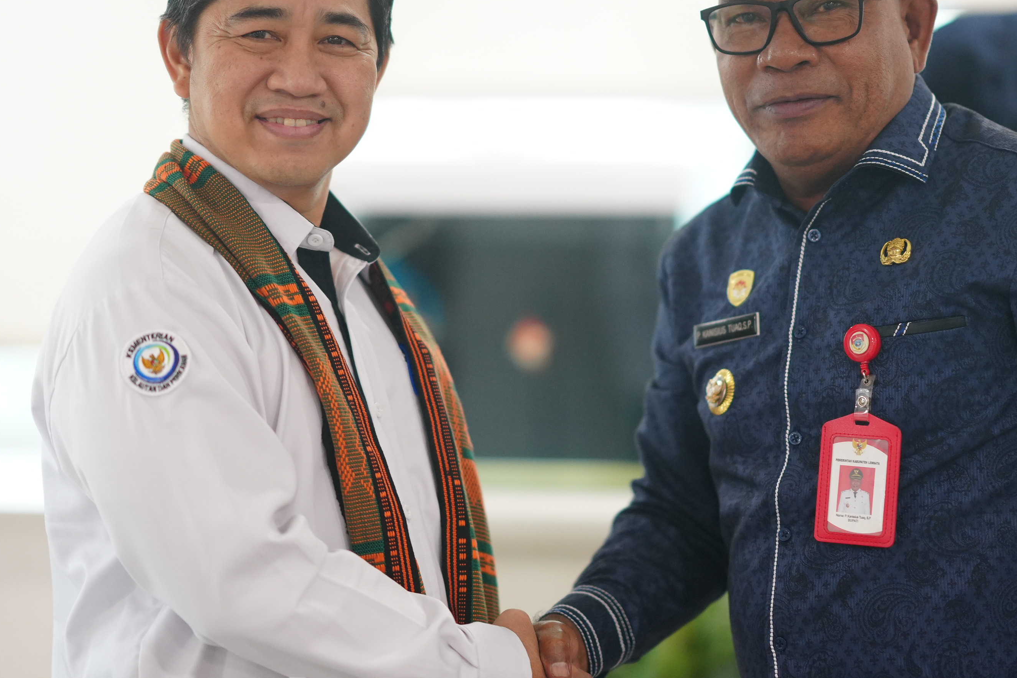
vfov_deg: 12.2
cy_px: 273
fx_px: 3164
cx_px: 555
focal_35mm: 112
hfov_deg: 18.3
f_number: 1.4
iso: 1600
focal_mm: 85
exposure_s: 1/404
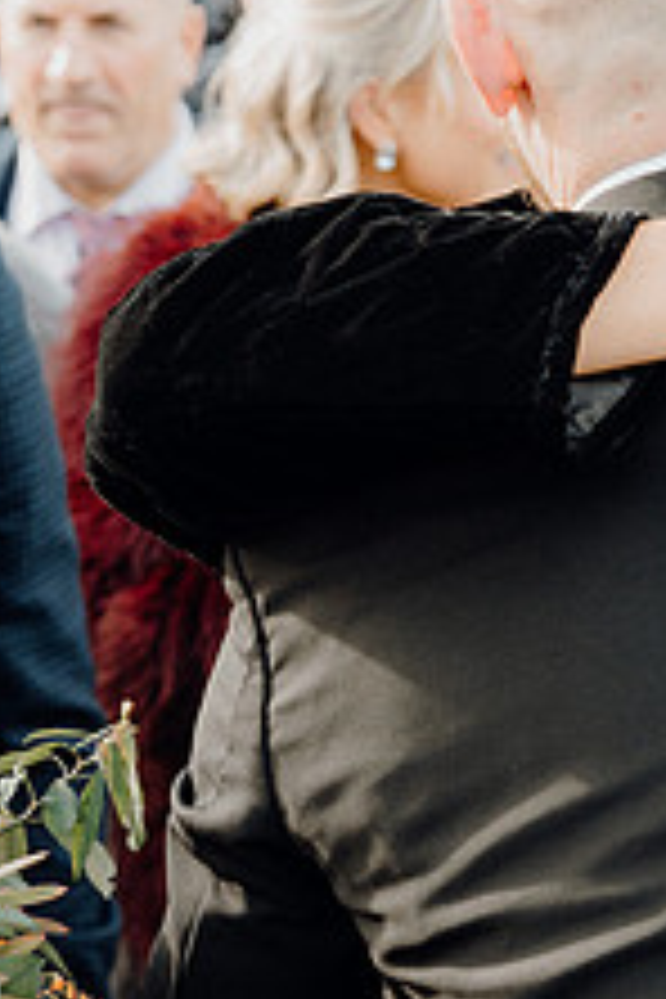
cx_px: 801
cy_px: 371
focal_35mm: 115
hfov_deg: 11.7
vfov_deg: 17.8
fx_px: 3191
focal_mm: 44
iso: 400
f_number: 3.5
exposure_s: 1/400
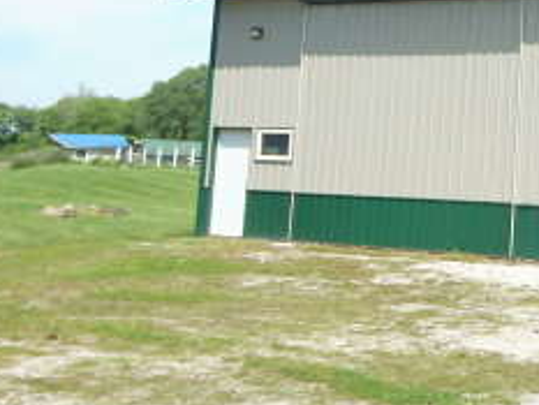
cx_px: 681
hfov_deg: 26.5
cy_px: 65
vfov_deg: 22.9
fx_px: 981
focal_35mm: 63
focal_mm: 4
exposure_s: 1/640
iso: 125
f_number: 6
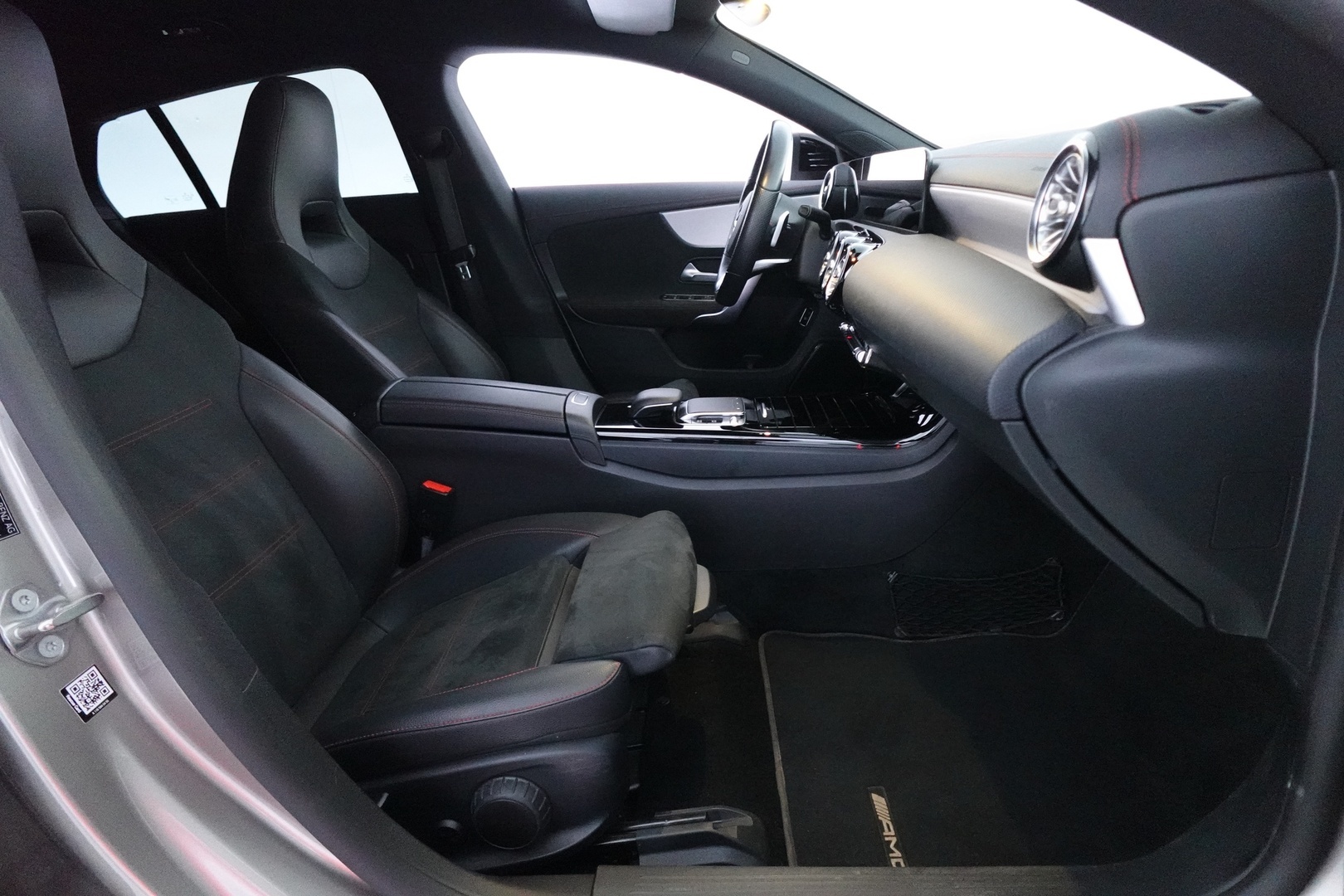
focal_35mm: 20
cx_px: 672
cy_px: 448
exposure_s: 1/80
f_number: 2
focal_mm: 7.6
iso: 4000
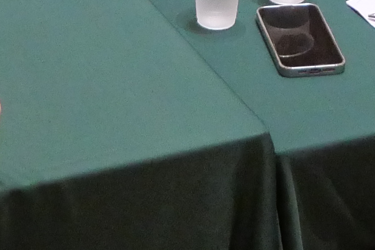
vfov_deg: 7.0
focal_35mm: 186
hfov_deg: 11.0
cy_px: -341
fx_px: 1938
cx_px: 276
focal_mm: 15
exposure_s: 1/125
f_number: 4
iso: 3200
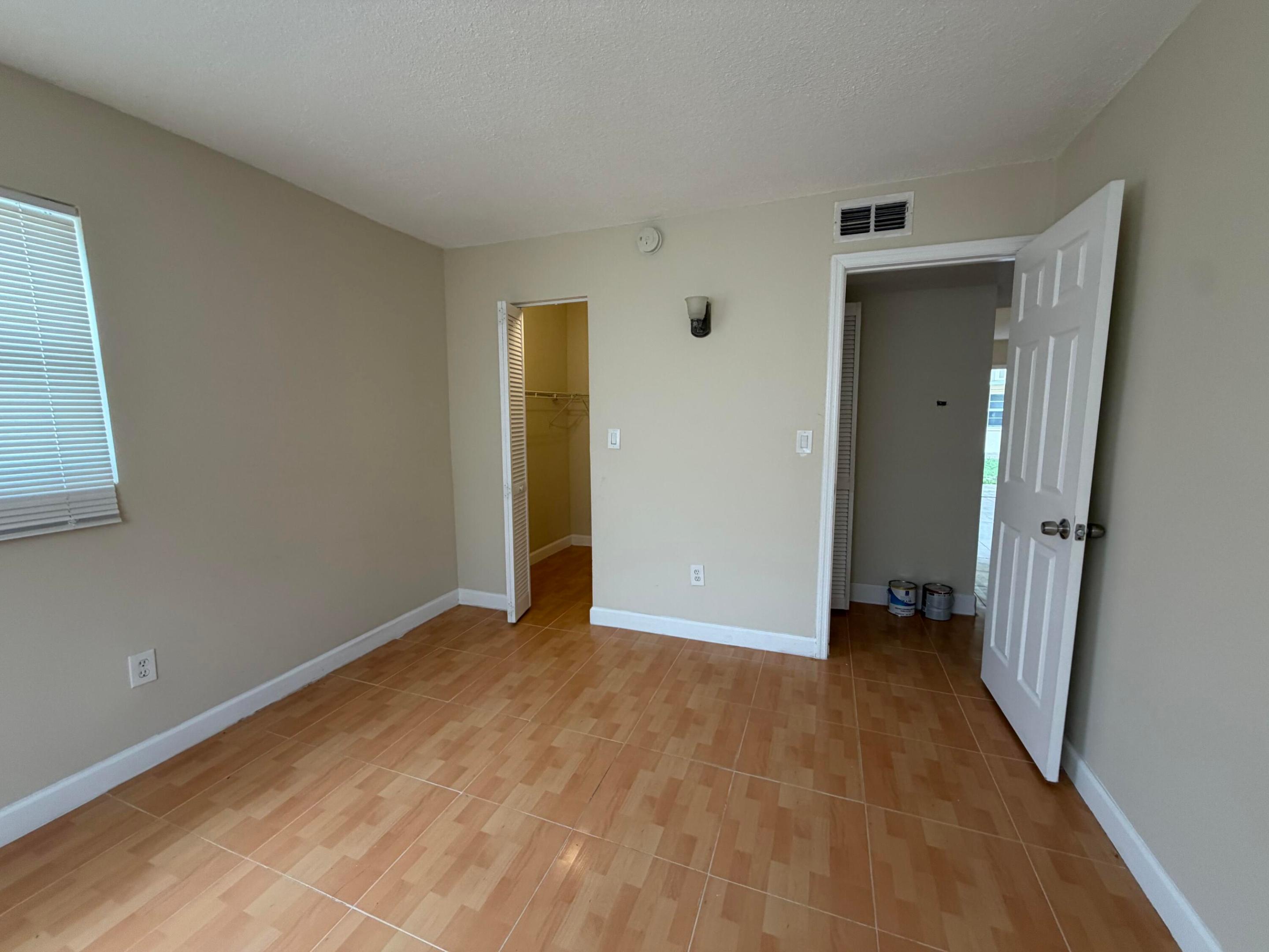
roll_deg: +1.0
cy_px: 476
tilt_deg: -6.2
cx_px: 634
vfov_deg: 85.7
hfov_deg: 102.1
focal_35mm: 14
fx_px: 513
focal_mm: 2.22
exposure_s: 1/120
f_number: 2.2
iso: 200
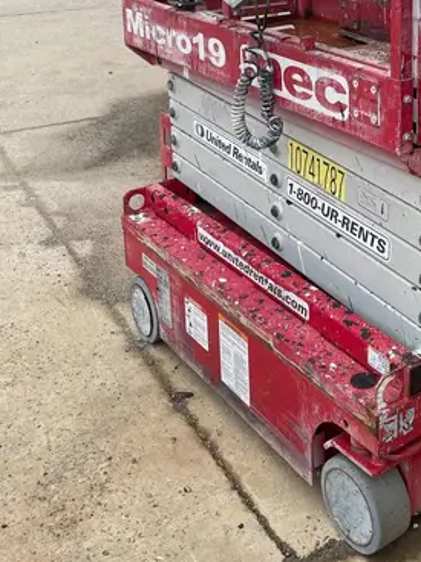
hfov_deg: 27.2
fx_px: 844
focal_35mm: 52
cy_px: 97
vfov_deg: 35.4
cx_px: 363
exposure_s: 1/979
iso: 32
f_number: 1.6
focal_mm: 4.2
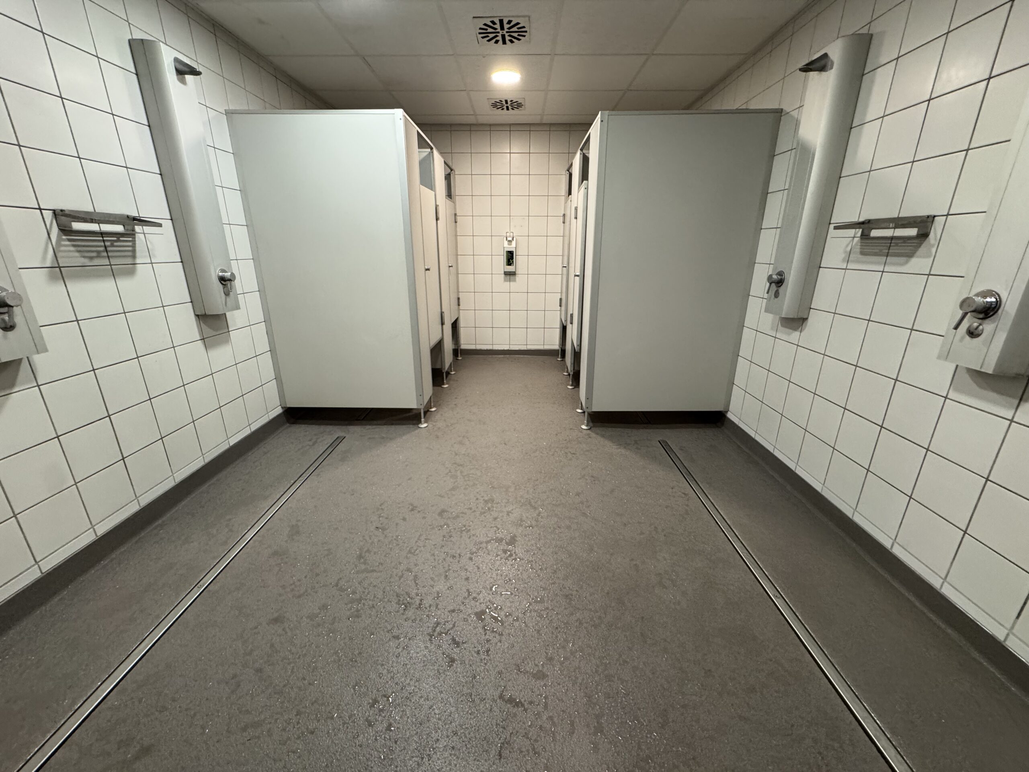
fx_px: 416
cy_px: 386
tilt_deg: -18.7
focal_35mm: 14
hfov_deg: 102.1
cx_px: 514
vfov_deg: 85.7
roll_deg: -1.1
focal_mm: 2.22
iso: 320
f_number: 2.2
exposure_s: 1/50
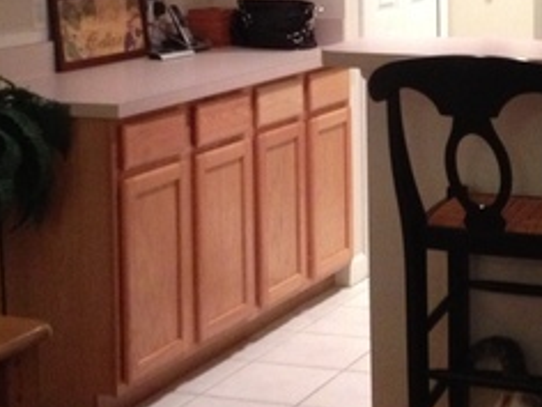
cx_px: 428
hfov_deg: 19.6
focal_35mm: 99
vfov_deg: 14.7
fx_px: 1550
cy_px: 23
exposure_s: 1/20
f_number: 2.4
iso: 400
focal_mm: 4.28
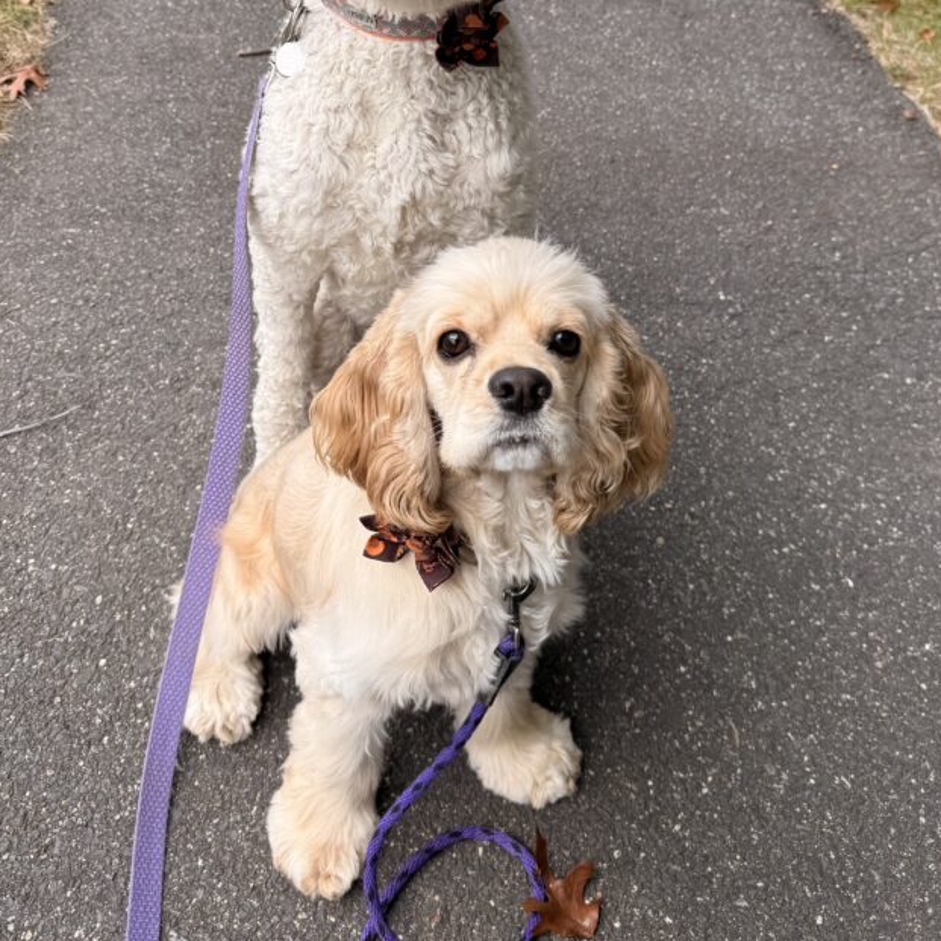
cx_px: 488
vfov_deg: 46.3
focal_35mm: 35
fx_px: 1076
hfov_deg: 47.2
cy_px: 291
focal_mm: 6.76
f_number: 1.78
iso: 80
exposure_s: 1/1046
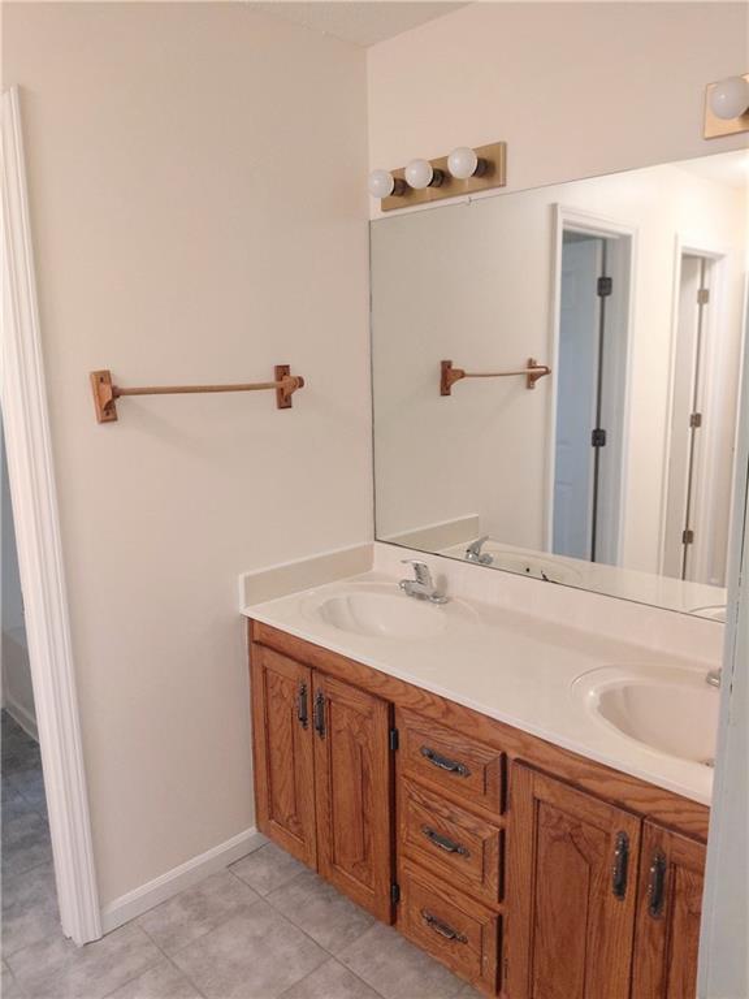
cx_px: 374
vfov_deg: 69.4
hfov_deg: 54.9
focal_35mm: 25
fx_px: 721
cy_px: 500
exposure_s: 1/60
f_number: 1.8
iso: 200
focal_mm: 4.69
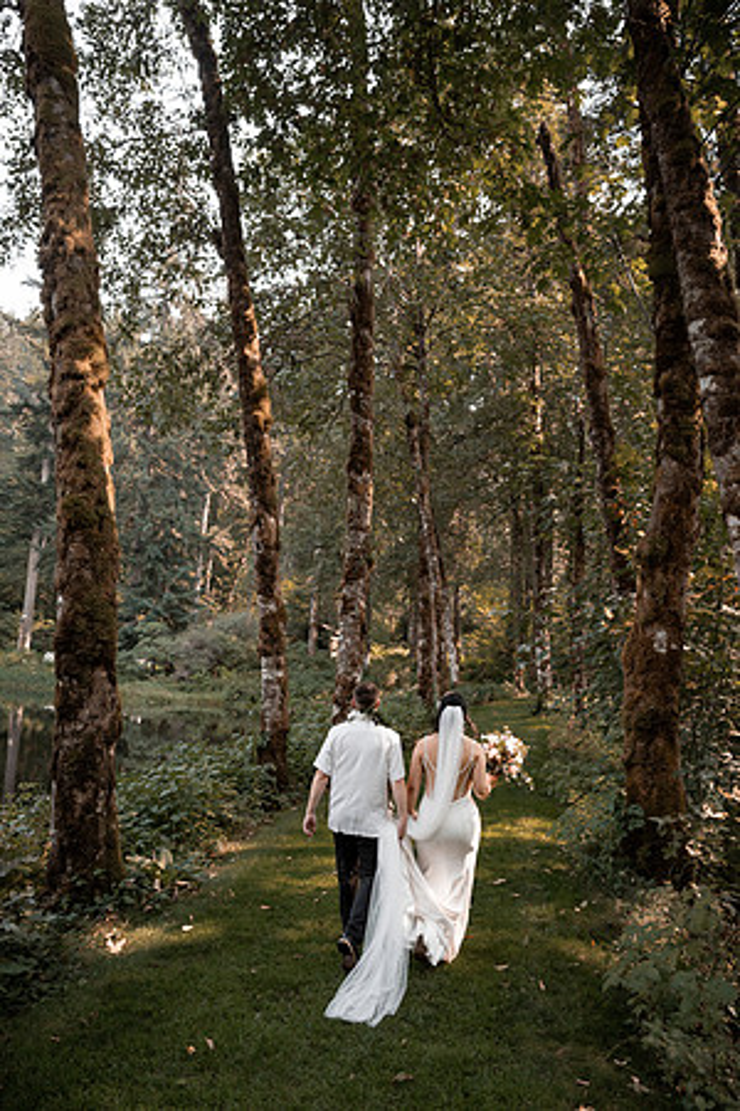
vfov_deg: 73.7
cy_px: 556
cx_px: 370
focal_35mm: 24
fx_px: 740
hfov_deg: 53.1
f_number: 2.8
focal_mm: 24
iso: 320
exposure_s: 1/800
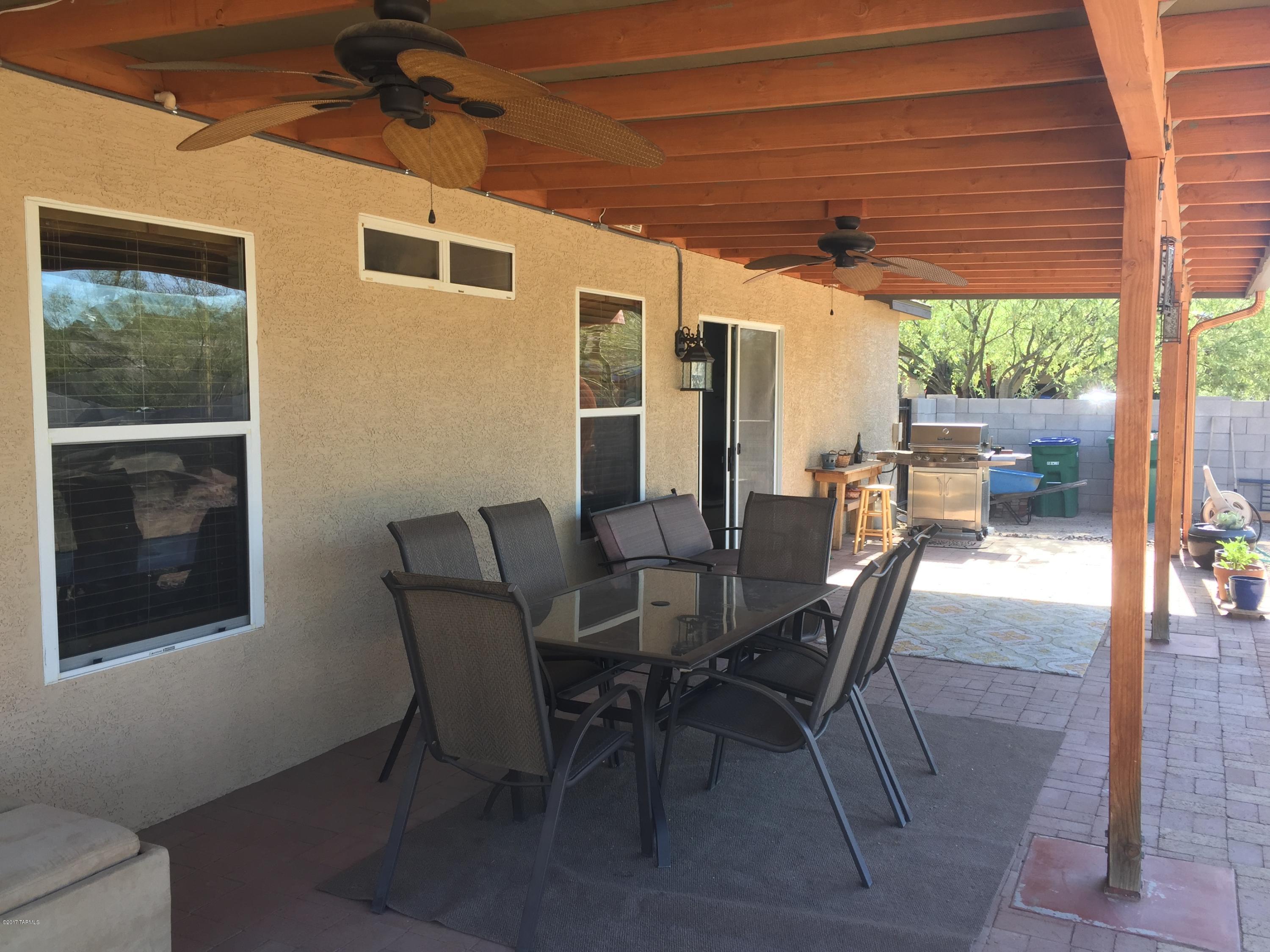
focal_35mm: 29
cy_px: 476
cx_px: 635
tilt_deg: -4.8
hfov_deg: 61.7
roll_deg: -0.2
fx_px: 1064
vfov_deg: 48.2
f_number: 2.2
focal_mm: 4.15
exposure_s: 1/148
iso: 32
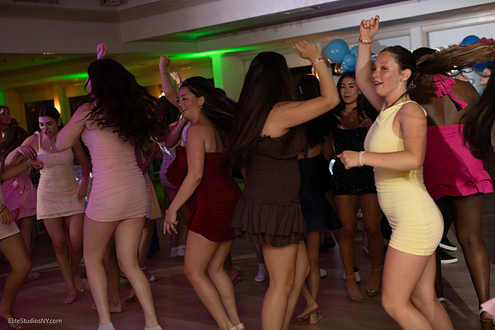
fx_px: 688
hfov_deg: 39.6
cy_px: 165
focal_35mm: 50
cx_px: 248
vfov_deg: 27.0
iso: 1600
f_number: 2.8
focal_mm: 50
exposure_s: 1/125
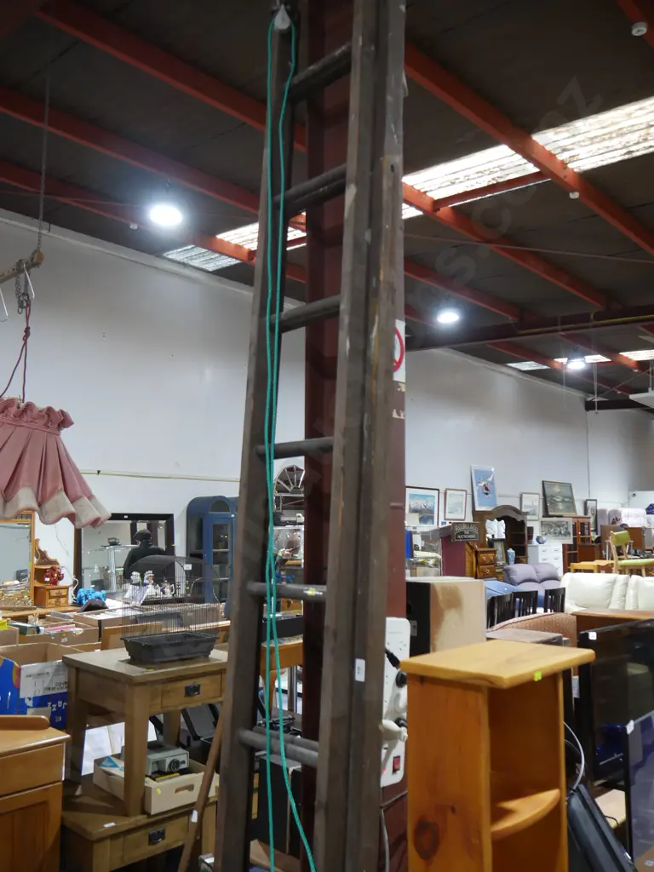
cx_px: 327
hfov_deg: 49.7
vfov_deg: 63.4
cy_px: 436
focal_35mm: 28
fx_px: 705
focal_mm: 14
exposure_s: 1/60
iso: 640
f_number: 3.5
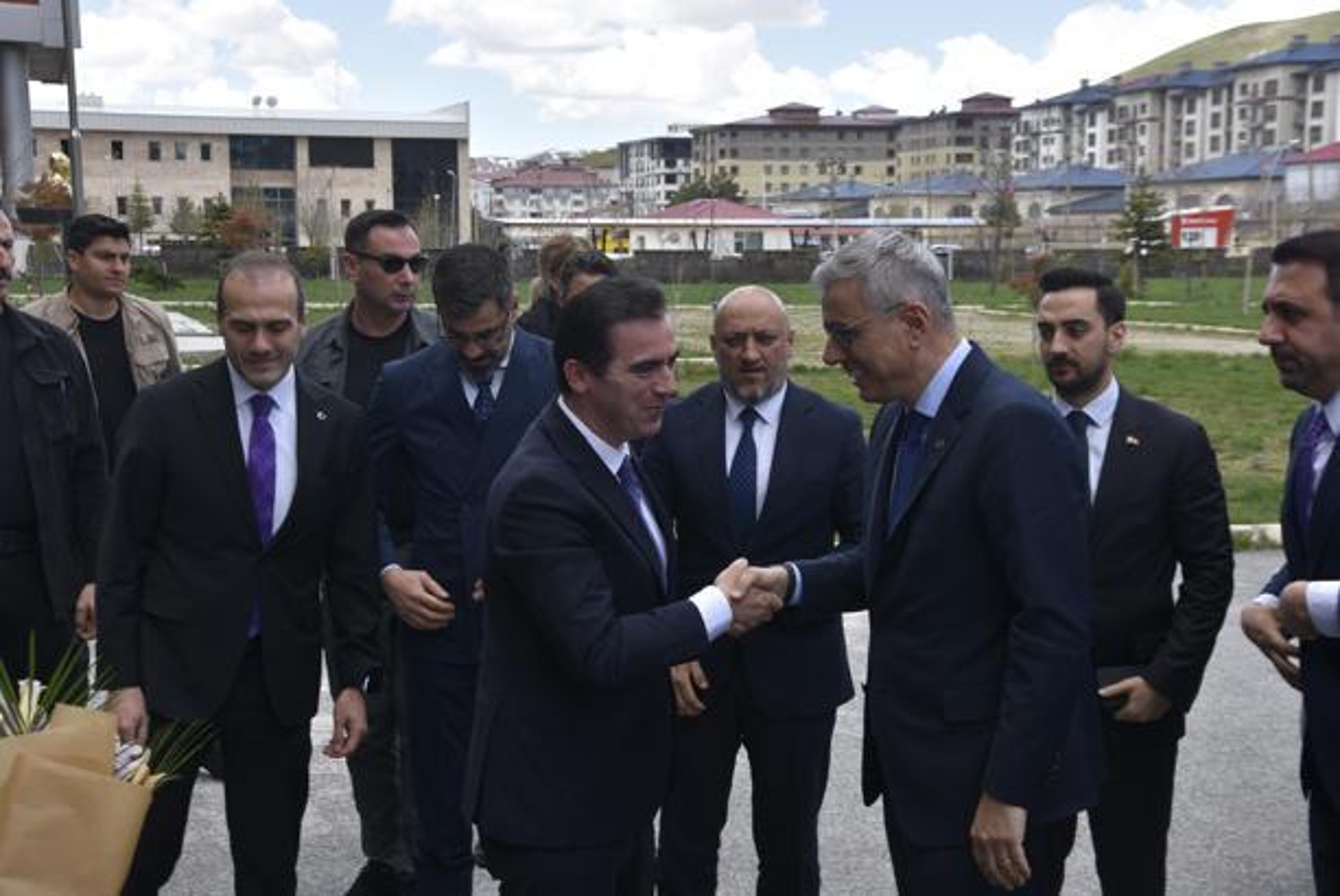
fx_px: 2235
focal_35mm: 60
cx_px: 670
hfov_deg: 33.4
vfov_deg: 22.7
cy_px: 448
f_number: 9
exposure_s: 1/320
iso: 250
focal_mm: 40
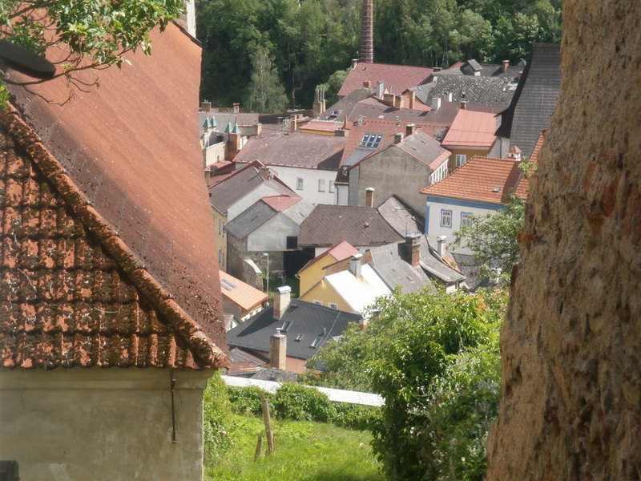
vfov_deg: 11.4
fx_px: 2407
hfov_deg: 15.2
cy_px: 240
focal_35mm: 130
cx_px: 320
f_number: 6.5
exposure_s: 1/160
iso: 80
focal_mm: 23.5
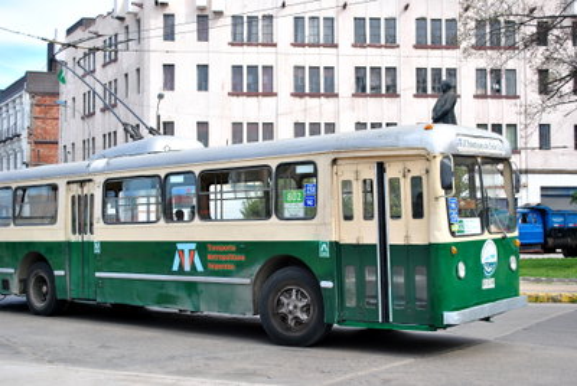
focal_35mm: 48
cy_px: 193
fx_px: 770
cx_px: 288
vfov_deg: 28.2
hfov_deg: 41.1
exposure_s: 1/500
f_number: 4.8
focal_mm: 32
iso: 200
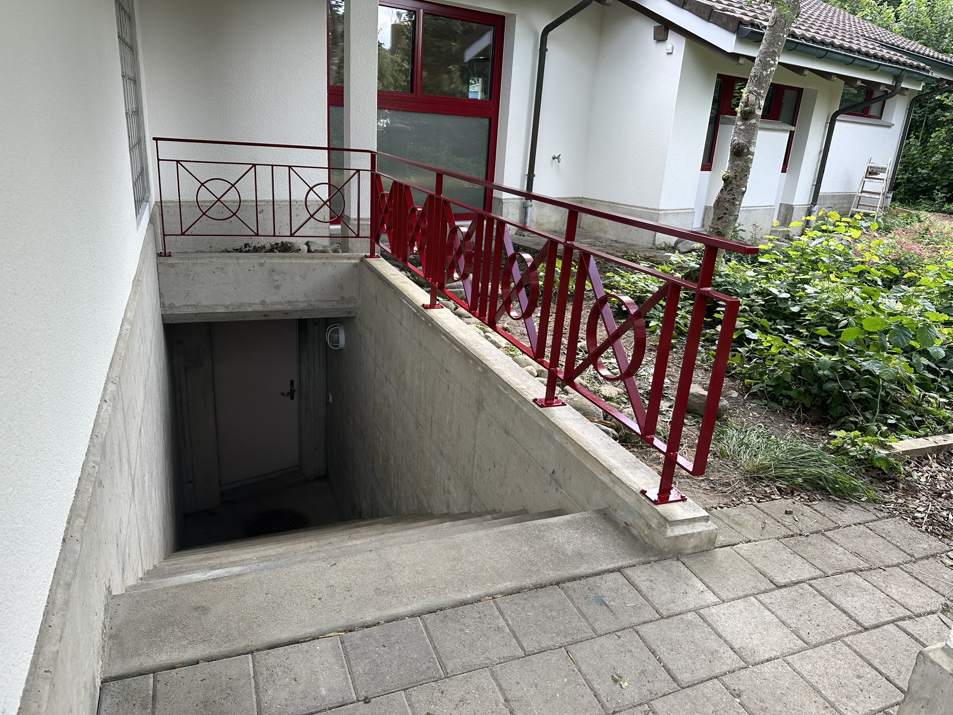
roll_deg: -6.7
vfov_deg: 56.8
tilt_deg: -17.9
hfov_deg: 71.6
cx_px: 476
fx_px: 661
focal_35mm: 24
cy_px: 358
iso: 80
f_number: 1.78
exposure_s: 1/341
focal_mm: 6.86
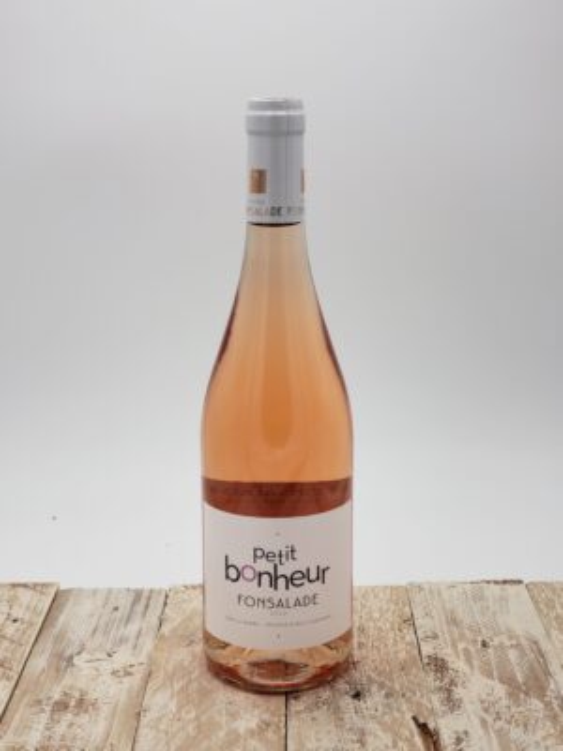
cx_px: 282
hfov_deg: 28.0
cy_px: 376
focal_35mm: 52
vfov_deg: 36.8
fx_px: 1128
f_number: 2.4
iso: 40
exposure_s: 1/120
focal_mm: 6
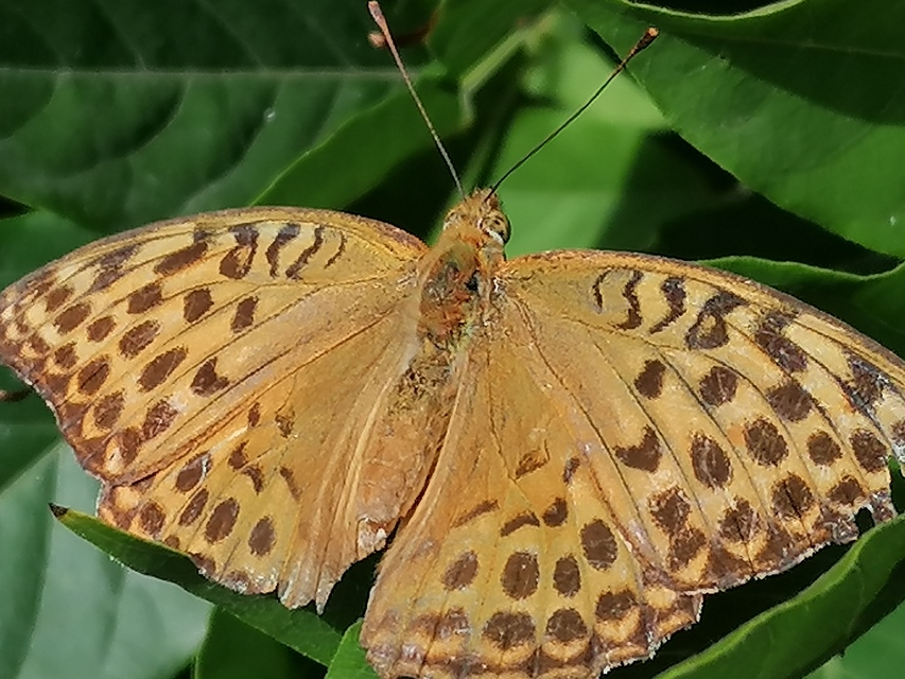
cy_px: 340
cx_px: 452
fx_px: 3791
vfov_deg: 10.2
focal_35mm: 145
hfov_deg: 13.6
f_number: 1.8
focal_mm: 4.75
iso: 50
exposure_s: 1/1217
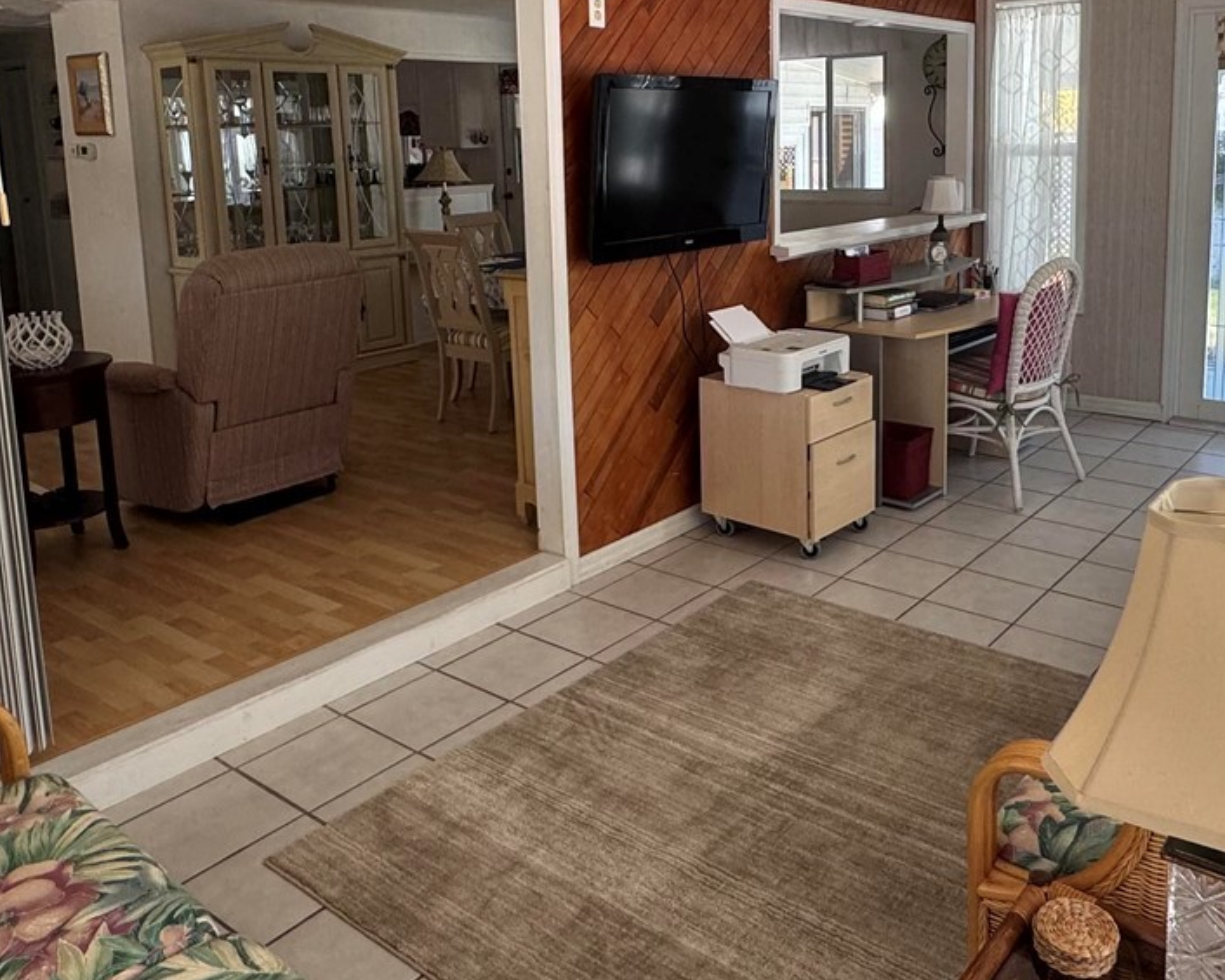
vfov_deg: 46.1
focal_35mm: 31
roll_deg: +0.2
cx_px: 711
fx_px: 1124
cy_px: 299
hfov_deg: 56.9
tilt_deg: -7.6
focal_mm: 2.22
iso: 64
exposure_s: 1/99
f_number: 2.2
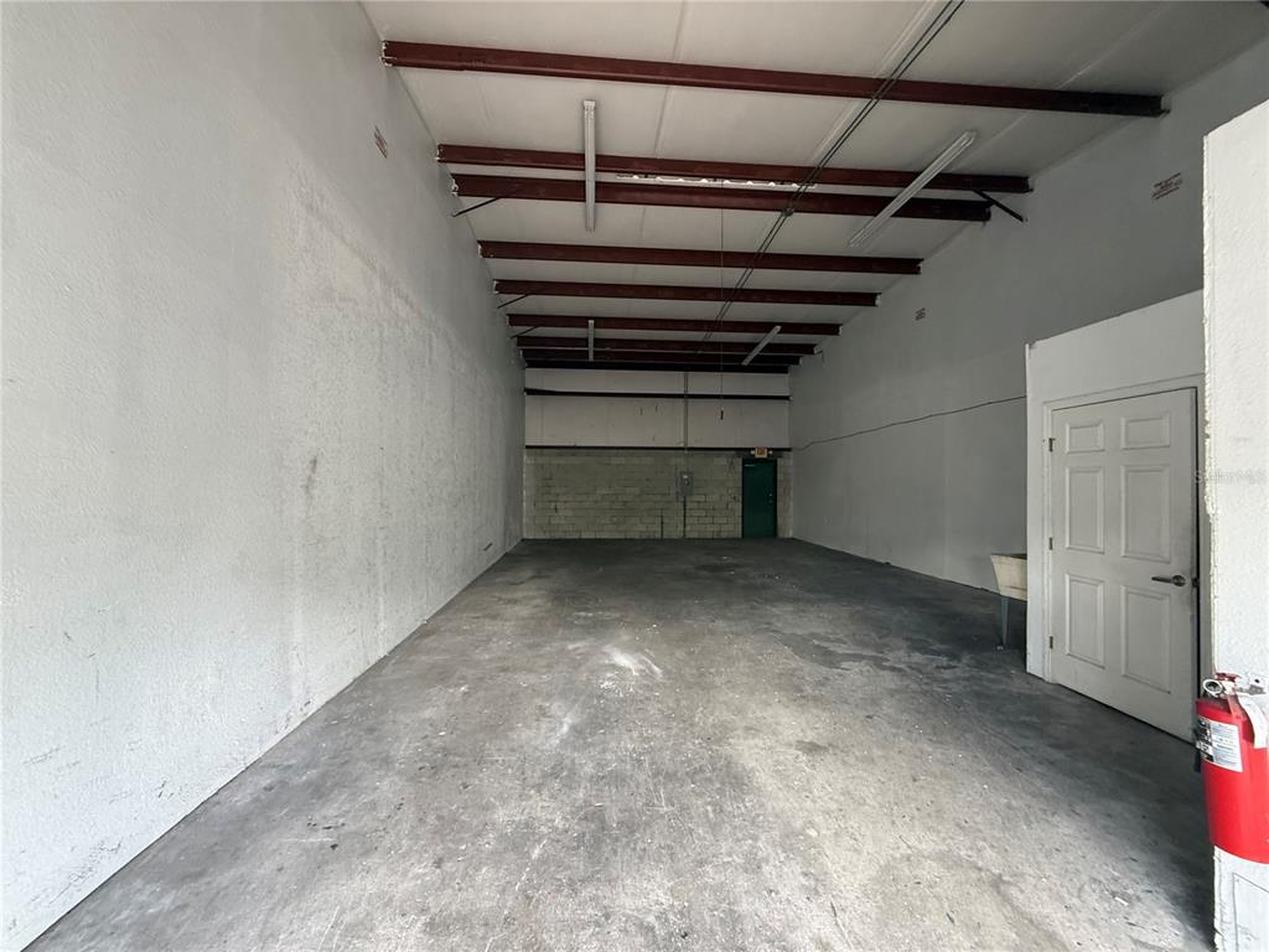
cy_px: 476
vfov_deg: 85.7
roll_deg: -0.8
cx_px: 634
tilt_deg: +2.1
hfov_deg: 102.1
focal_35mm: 14
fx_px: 513
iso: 320
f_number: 2.2
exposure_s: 1/80
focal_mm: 2.22
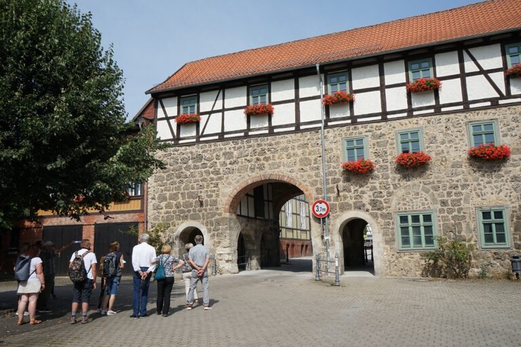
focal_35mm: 31
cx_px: 260
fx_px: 449
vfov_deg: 42.3
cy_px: 174
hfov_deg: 60.3
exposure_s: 1/320
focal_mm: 31
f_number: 8
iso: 100
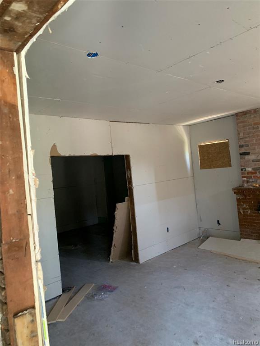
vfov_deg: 67.3
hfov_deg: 53.1
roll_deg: +7.2
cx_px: 130
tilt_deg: +3.5
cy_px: 173
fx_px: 260
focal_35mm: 26
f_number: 1.8
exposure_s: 1/54
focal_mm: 4.25
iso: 400
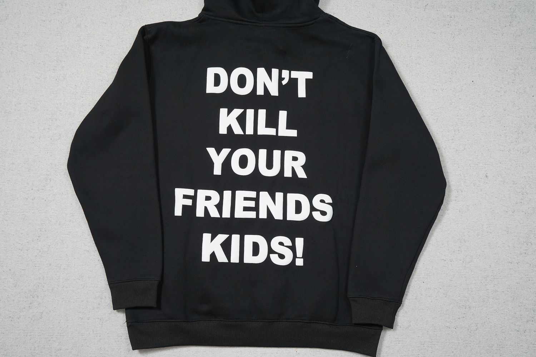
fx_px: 521
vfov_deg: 37.9
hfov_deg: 54.4
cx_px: 268
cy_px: 178
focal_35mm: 35
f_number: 10
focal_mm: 35
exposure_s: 1/100
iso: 1600
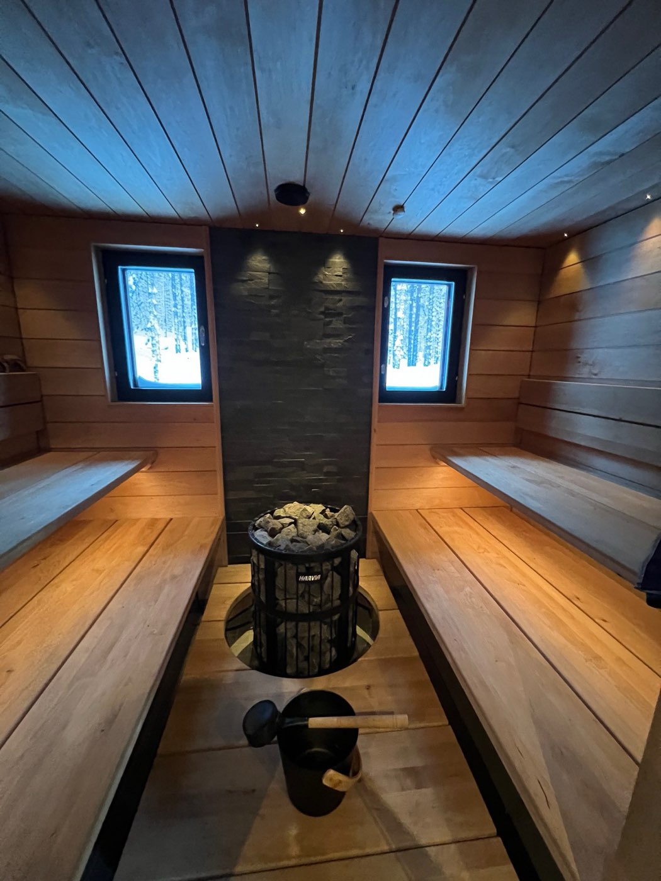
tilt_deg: -10.7
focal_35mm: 13
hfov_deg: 89.9
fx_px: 331
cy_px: 440
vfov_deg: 106.2
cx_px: 330
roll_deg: -1.5
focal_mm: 1.57
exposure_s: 1/25
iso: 1000
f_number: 1.8
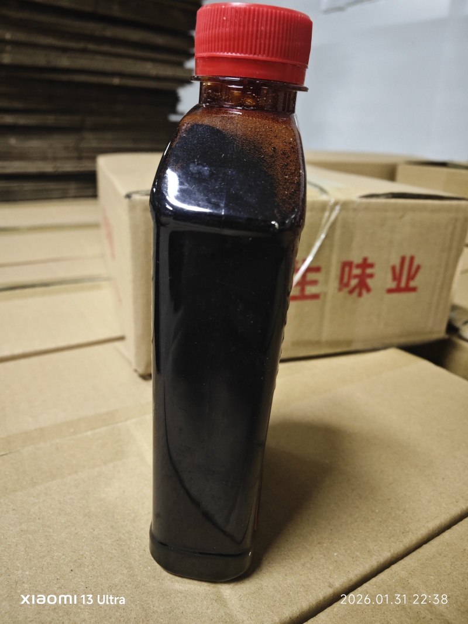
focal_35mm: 23
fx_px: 415
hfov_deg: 58.9
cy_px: 312
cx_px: 234
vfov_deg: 73.9
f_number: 4
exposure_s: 1/30
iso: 6400
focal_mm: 8.7
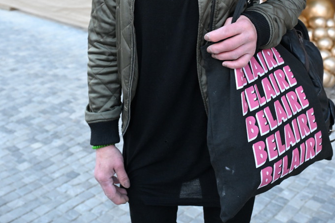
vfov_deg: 21.6
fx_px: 567
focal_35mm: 61
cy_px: 12
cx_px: 170
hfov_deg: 32.9
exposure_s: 1/250
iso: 5000
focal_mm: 40
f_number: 5
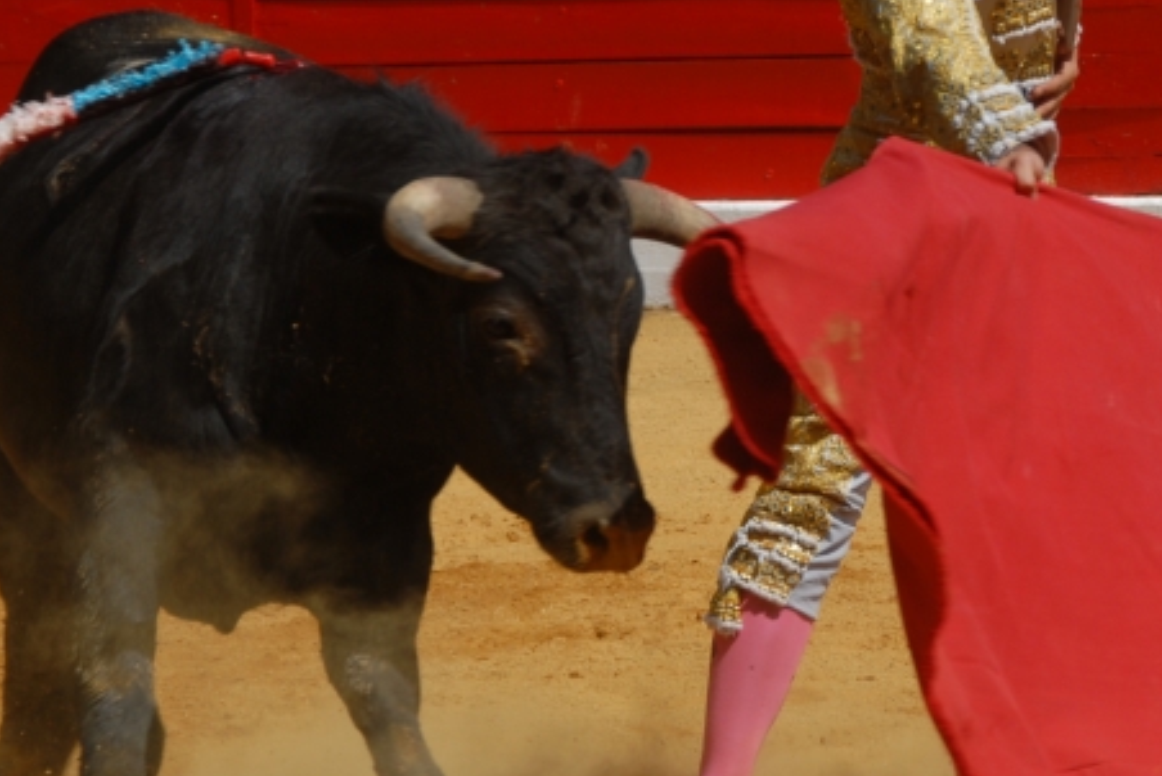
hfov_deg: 5.8
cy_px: 240
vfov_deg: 3.9
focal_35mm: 357
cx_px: 923
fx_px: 11534
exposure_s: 1/350
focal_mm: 105
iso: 100
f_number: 8
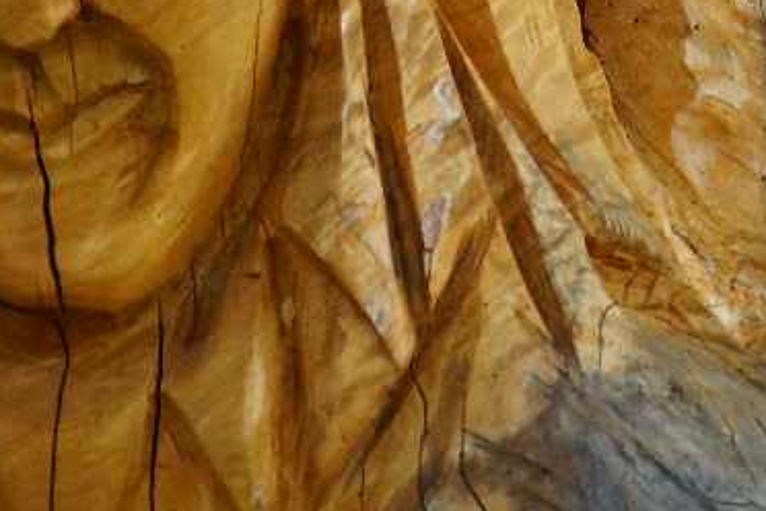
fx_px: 30893
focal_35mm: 1452
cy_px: -175
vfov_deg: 0.9
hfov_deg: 1.4
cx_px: 754
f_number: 5.6
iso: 1600
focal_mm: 300
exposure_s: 1/320
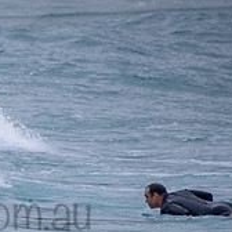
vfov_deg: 1.0
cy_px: 138
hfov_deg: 1.0
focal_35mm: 1794
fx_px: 13603
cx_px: -146
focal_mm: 500
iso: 220
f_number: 5.6
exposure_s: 1/2000
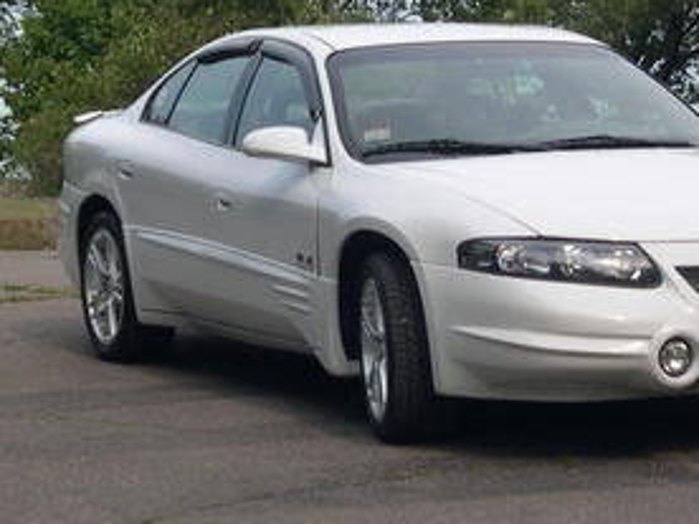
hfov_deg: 14.5
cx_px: 425
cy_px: 170
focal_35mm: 136
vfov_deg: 10.9
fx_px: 2746
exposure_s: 1/107
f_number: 8.4
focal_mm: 10.1
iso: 100
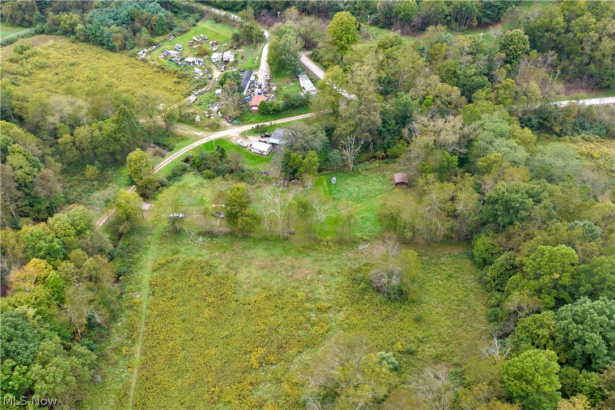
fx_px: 478
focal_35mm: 28
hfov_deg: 65.5
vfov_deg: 46.4
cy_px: 205
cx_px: 308
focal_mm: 14.45
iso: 100
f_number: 2.8
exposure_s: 1/120
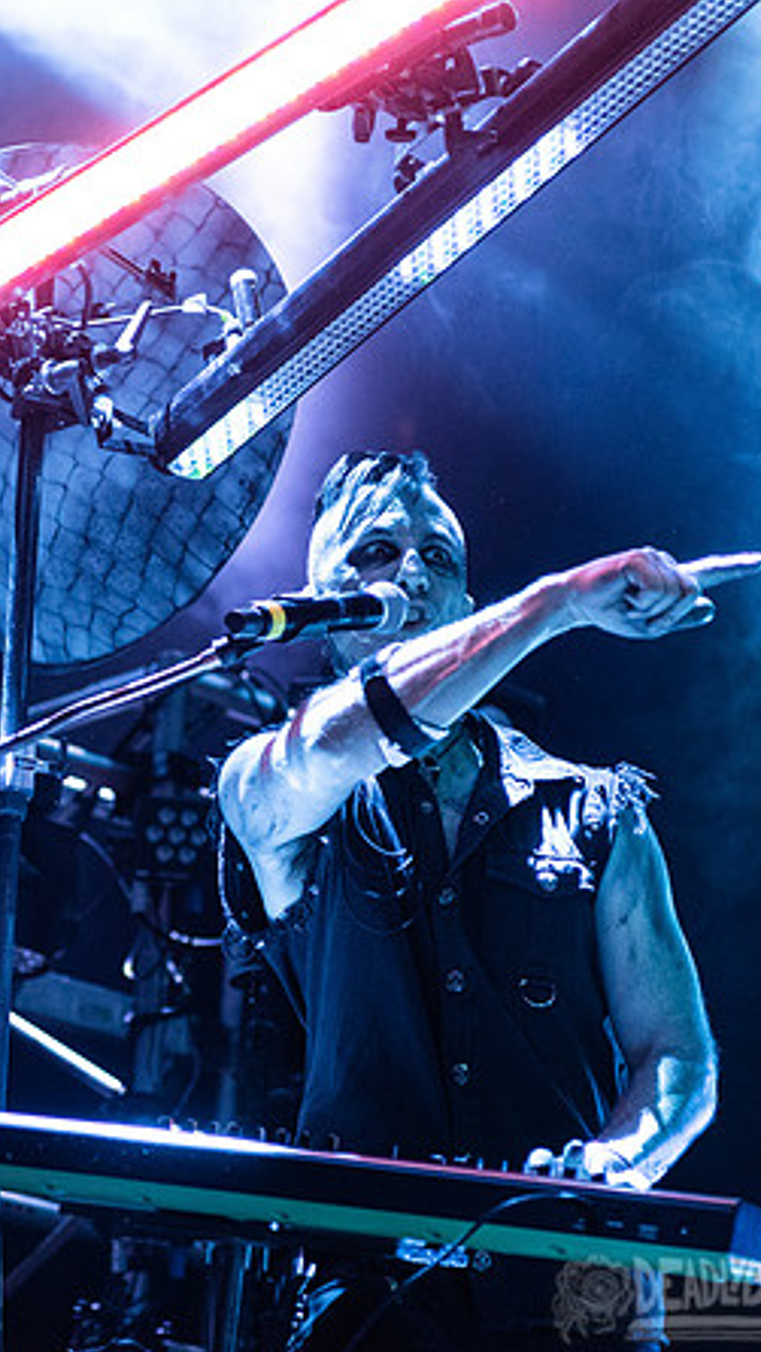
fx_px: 3980
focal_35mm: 111
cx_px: 96
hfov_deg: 10.9
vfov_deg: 19.3
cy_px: 679
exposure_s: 1/200
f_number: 3.2
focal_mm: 70
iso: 3200
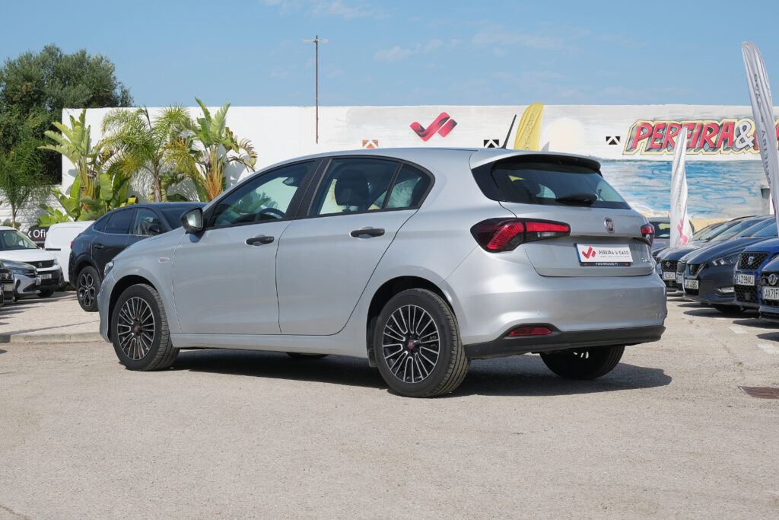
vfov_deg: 23.0
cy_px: 260
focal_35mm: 59
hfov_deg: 33.9
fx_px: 1277
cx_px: 390
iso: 160
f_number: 9
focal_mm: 39.6
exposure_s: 1/400
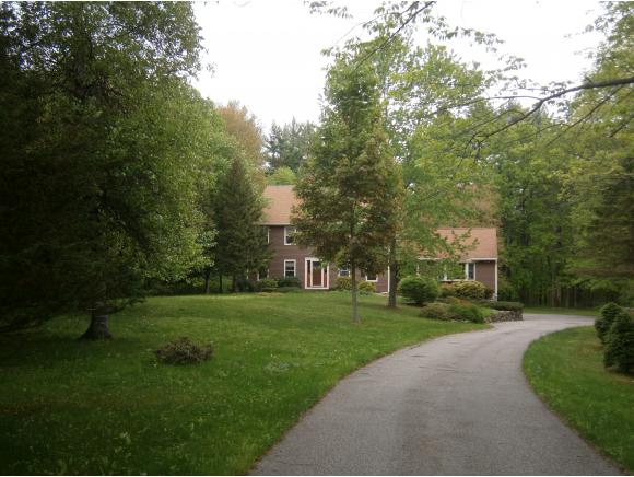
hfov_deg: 51.3
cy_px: 238
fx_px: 660
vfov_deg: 39.7
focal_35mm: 36
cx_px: 317
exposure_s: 1/250
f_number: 3.1
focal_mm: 6.4
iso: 80
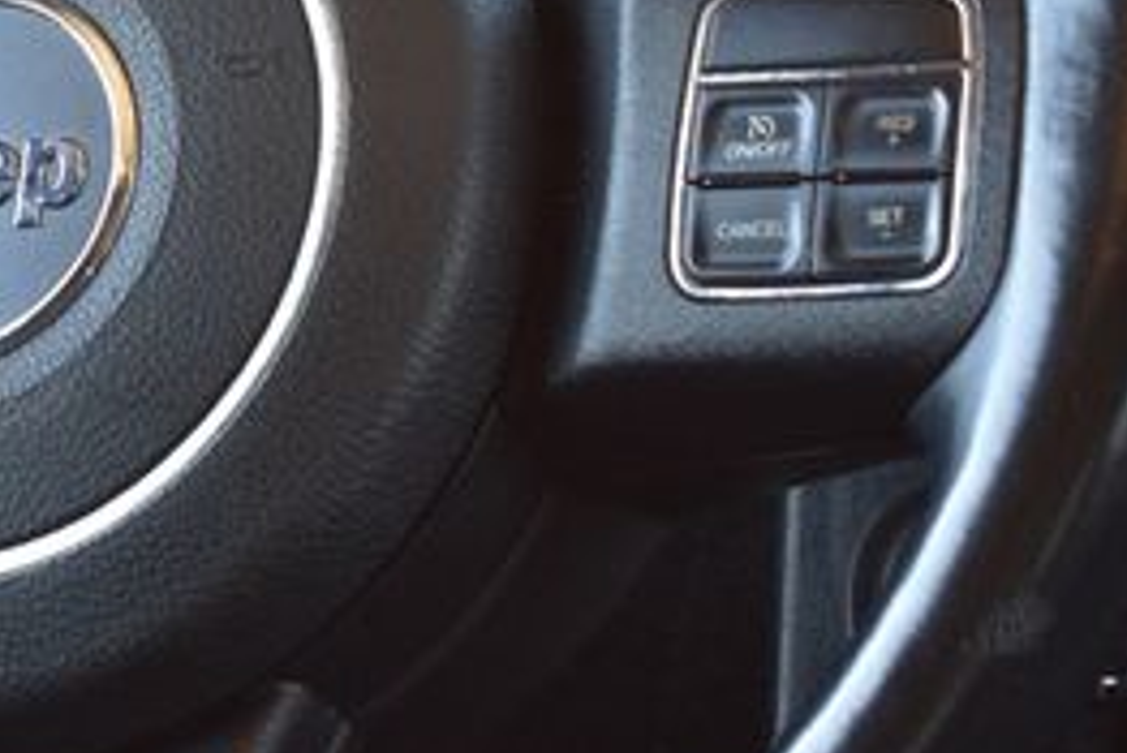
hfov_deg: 10.2
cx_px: 60
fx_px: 6302
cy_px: 275
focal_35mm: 201
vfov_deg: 6.8
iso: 400
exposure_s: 1/25
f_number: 7.1
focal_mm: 55
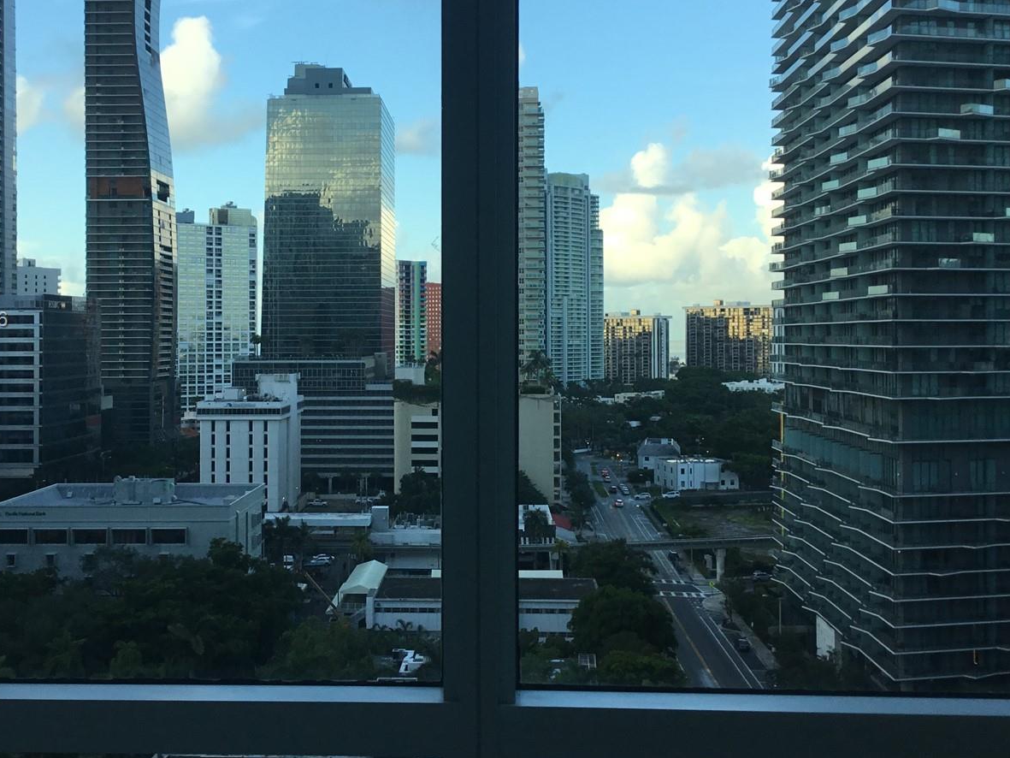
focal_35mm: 42
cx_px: 426
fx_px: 1226
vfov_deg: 34.3
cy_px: 321
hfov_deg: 44.6
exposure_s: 1/212
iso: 25
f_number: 2.4
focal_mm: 3.3
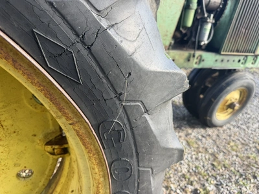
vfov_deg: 56.8
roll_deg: -7.4
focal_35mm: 24
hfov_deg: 71.6
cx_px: 130
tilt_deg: -24.6
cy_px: 97
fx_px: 180
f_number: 1.78
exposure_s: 1/379
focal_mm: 6.76
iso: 80
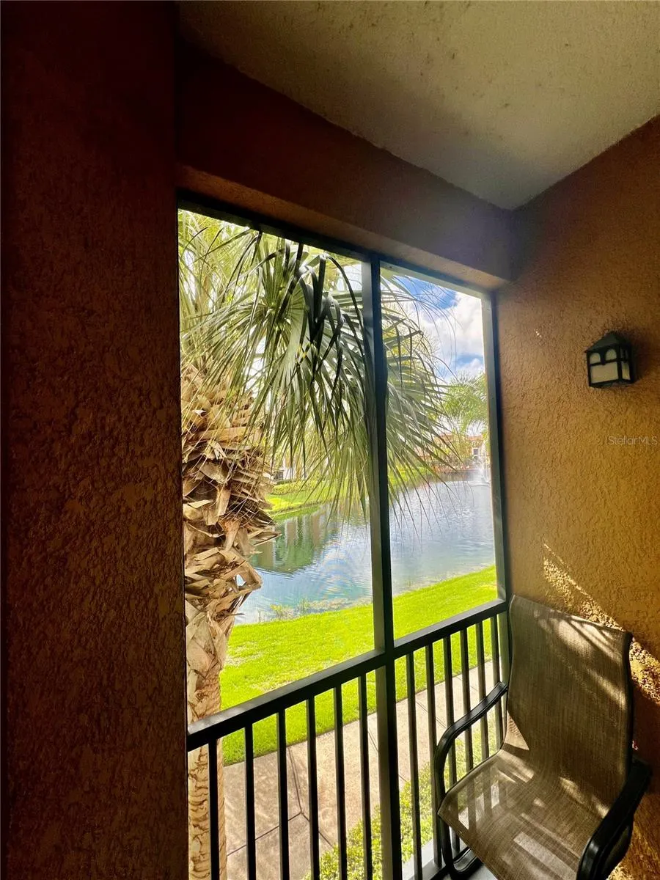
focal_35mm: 13
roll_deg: +1.6
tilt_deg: +2.2
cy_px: 440
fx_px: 330
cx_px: 330
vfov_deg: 106.2
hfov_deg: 89.9
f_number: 1.8
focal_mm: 1.57
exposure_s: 1/326
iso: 32
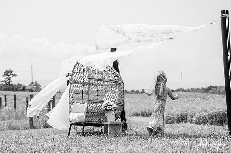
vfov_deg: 12.5
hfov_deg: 18.6
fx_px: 705
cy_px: 77
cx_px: 93
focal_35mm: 110
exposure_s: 1/3200
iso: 250
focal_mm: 70
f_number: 4
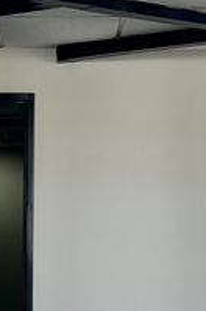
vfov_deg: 10.5
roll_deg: -0.6
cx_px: 34
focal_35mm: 196
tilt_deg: +2.0
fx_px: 1688
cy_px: 202
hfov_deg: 7.0
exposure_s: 1/181
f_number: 1.6
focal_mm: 5.96
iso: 40
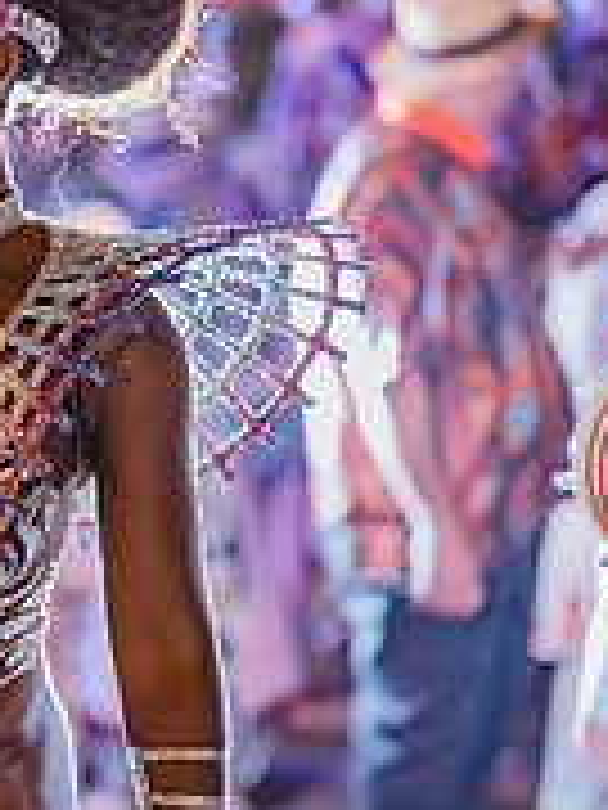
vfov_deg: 16.4
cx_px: -23
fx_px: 2810
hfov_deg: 12.2
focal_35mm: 120
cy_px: 392
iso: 3200
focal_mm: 50
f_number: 1.2
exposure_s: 1/320
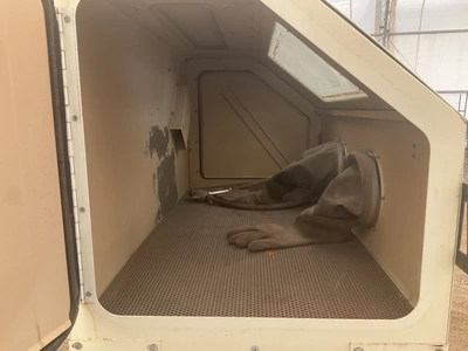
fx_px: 392
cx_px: 234
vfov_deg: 48.2
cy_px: 176
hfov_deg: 61.7
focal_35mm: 29
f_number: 1.8
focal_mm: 3
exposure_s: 1/122
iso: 64
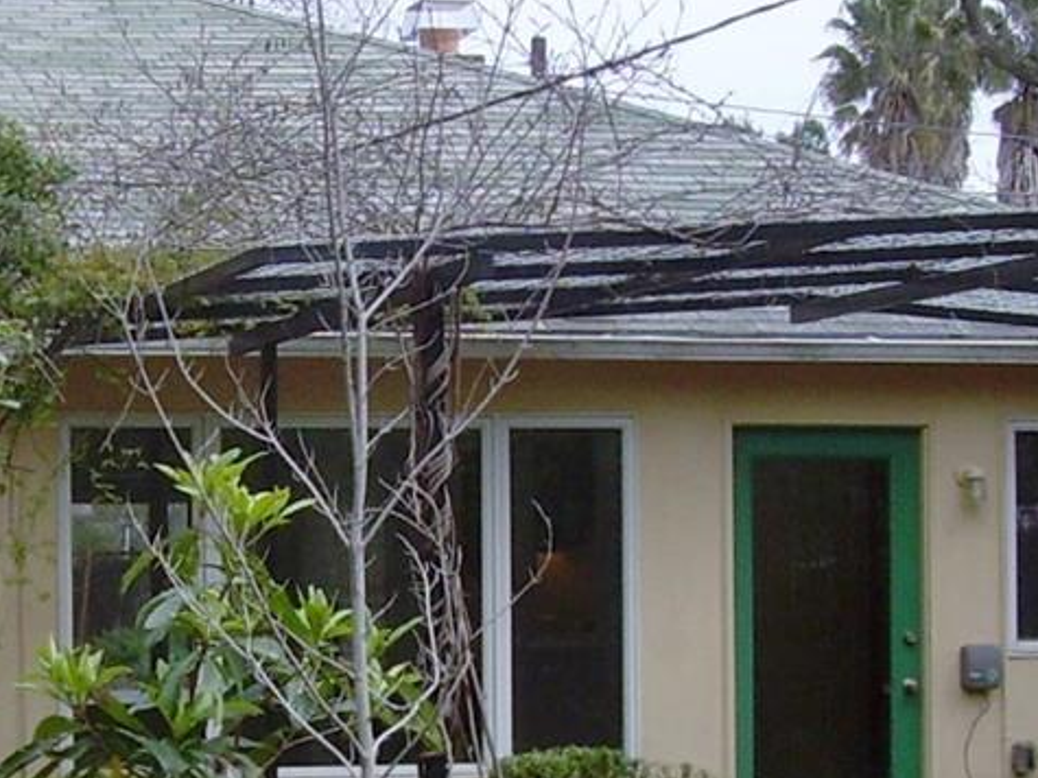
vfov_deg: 12.3
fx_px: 3597
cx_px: 273
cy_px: 580
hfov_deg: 16.3
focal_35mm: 120
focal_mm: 6.3
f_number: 4.6
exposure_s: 1/273
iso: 50
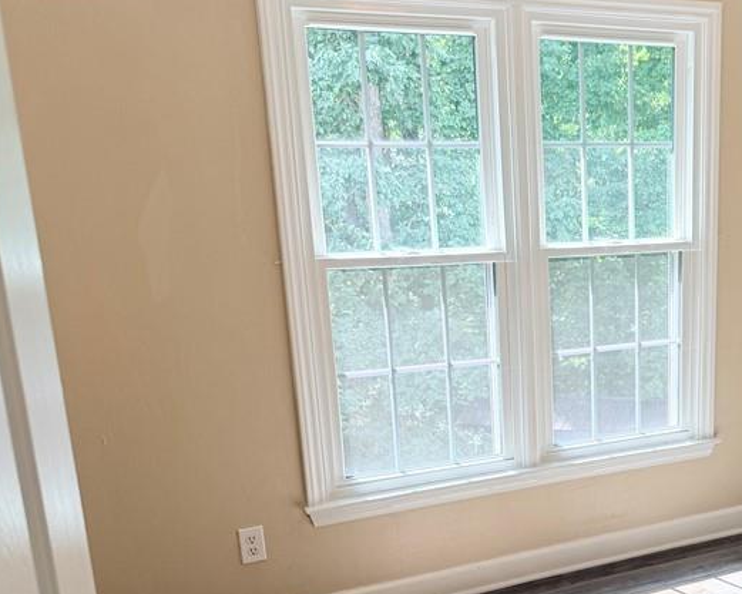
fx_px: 1010
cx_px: 674
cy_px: 444
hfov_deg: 37.6
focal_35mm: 46
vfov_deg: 32.2
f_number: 1.78
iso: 64
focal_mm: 6.76
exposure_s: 1/163
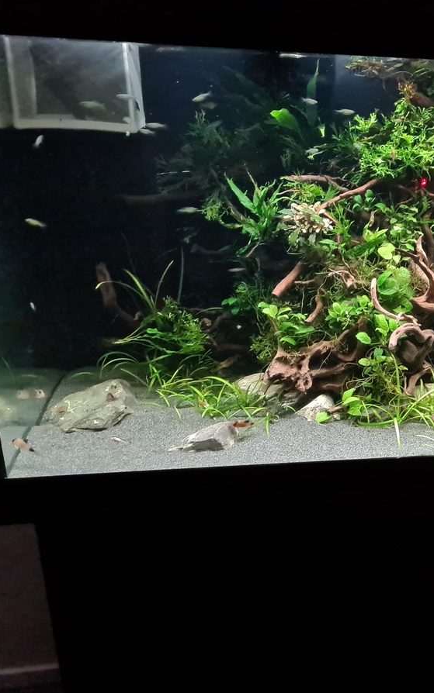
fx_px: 700
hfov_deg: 32.8
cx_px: 388
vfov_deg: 52.7
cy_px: 346
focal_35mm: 37
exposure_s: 1/20
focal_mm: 5.4
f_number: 1.8
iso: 1250
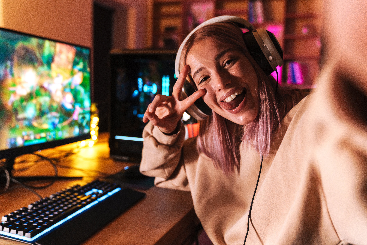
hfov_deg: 55.8
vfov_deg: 38.9
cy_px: 122
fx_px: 347
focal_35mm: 34
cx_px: 184
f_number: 2.8
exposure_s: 1/100
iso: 1600
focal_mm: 34
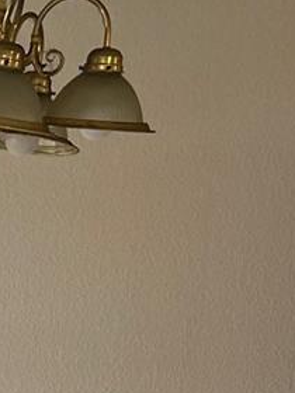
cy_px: 782
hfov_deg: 9.8
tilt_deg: -11.5
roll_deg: +0.3
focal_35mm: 137
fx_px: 1557
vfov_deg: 12.7
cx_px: -372
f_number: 1.6
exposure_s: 1/120
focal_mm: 5.1
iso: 64
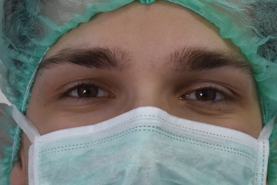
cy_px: 174
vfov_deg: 6.7
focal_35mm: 206
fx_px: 1585
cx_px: 147
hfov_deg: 10.0
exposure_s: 1/25
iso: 800
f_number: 9
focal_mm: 38
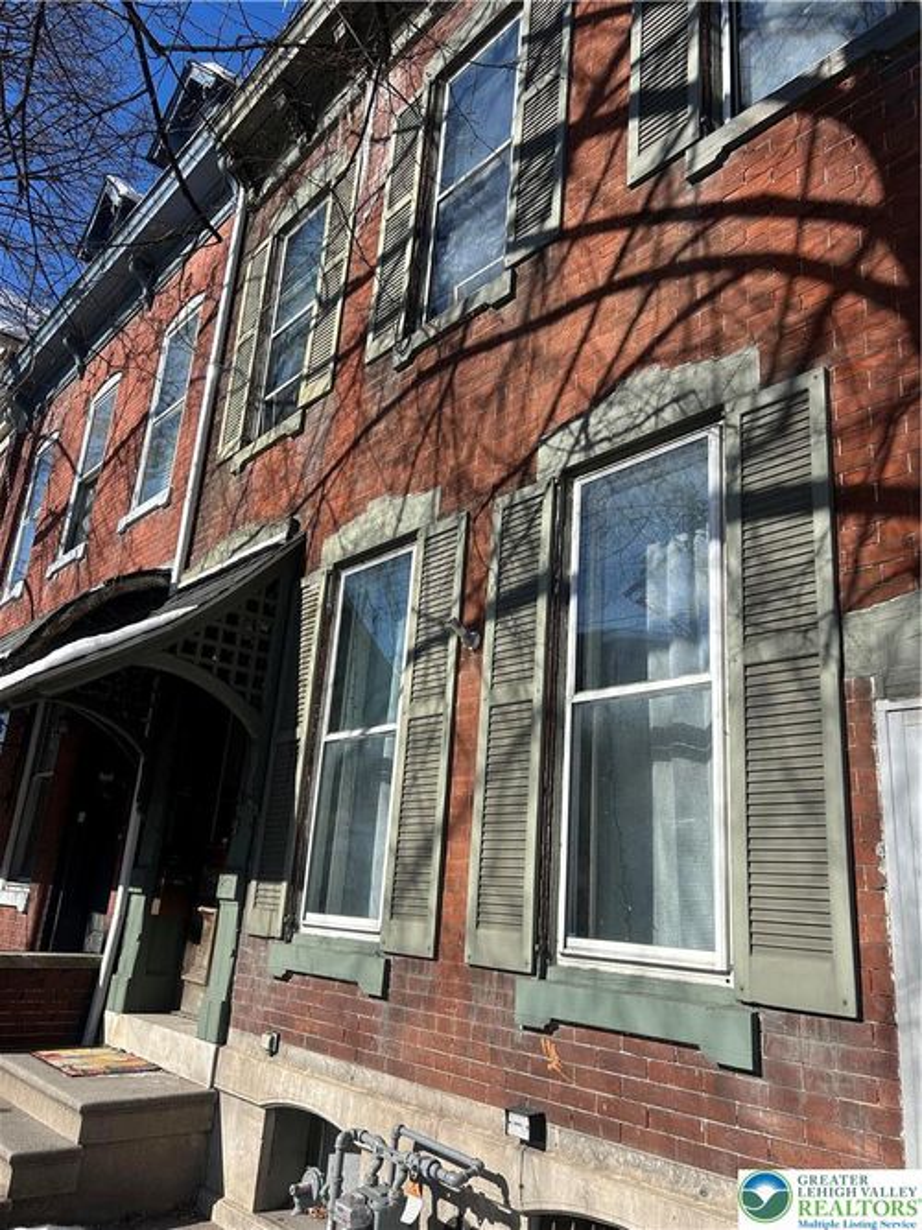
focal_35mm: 26
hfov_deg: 53.0
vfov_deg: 67.3
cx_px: 461
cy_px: 615
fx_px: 924
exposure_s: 1/3831
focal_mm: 5.7
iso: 50
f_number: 1.5
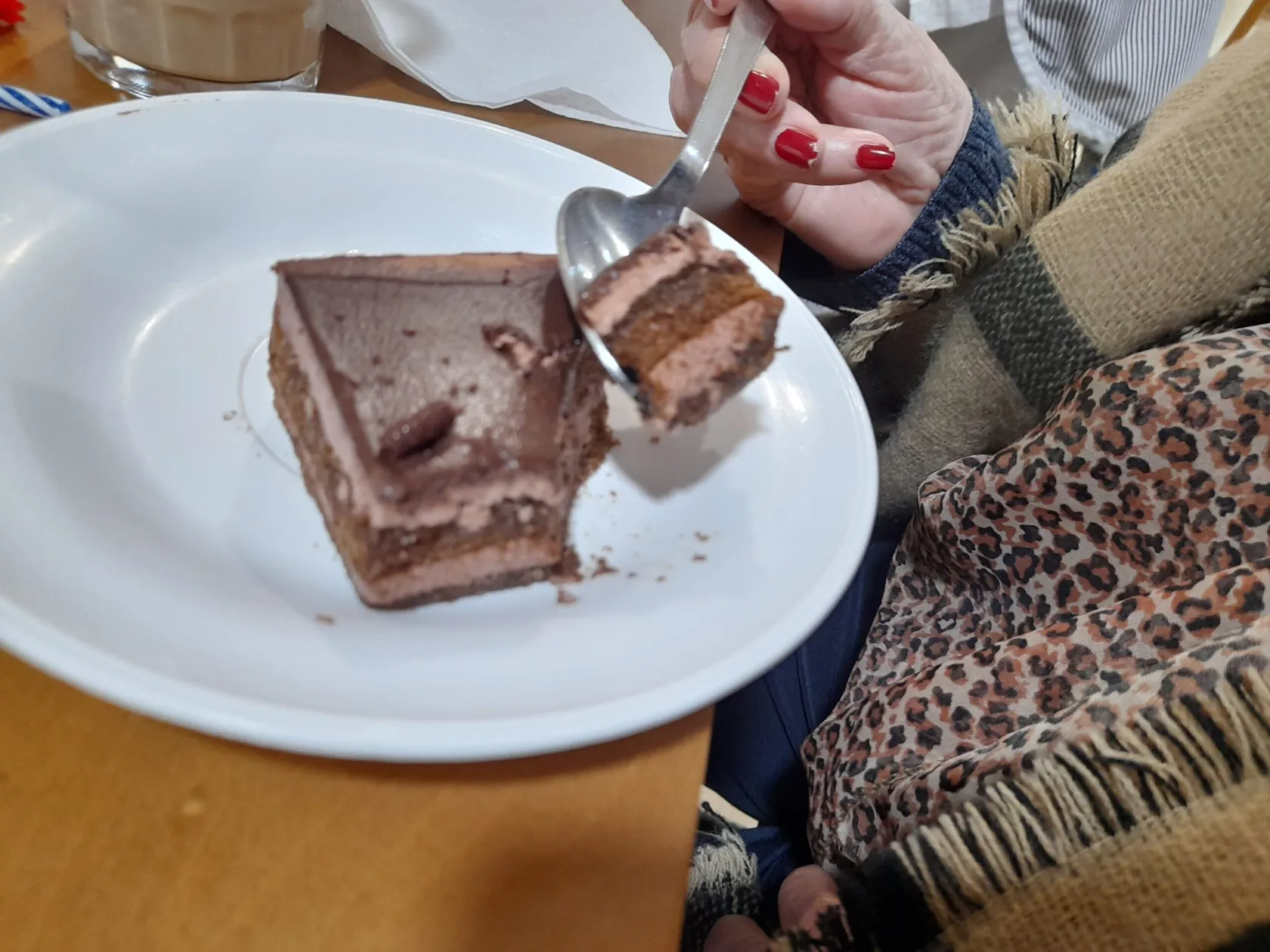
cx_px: 635
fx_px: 917
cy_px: 476
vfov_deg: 54.9
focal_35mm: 25
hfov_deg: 69.4
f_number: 2
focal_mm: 4.6
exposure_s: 1/33
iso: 250
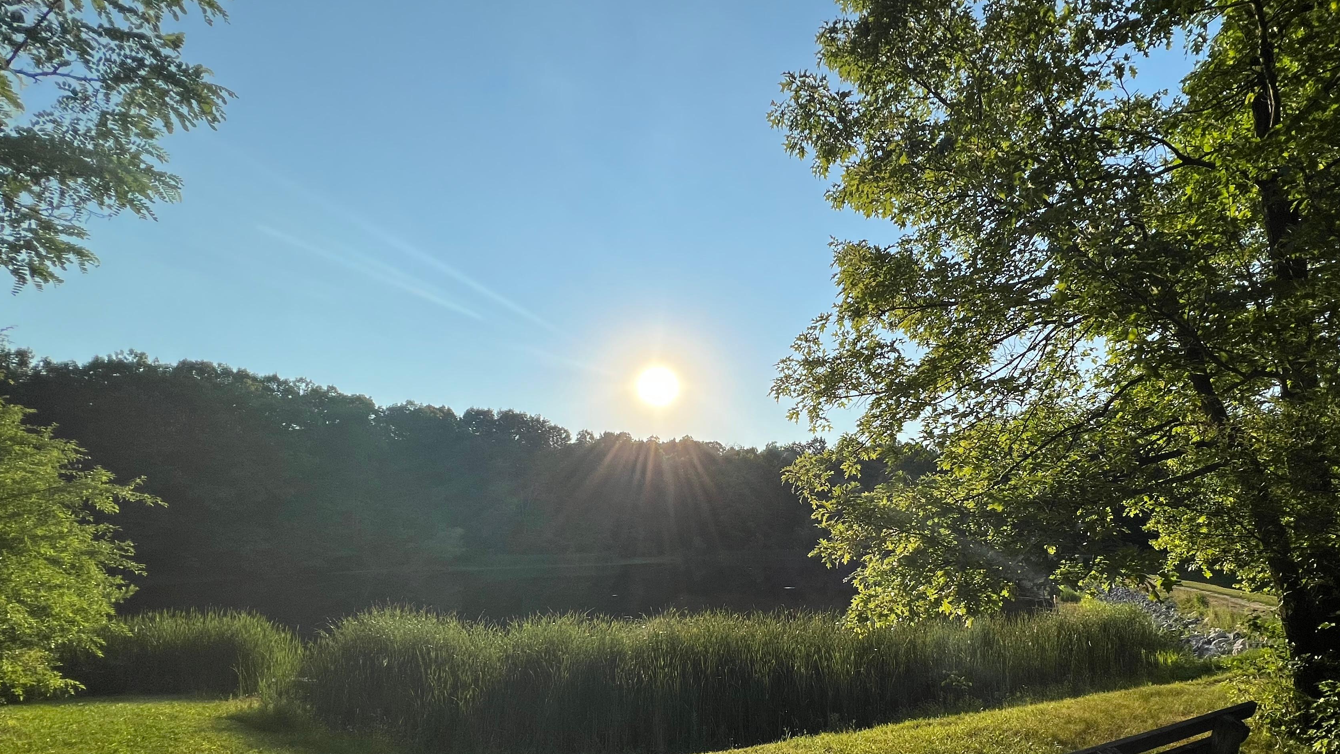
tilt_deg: +4.0
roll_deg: +0.8
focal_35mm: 17
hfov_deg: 95.1
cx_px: 776
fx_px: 604
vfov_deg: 62.7
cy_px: 488
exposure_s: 1/3650
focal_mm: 1.57
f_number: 1.8
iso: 32
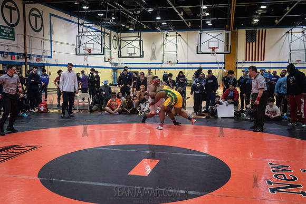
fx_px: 301
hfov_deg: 53.9
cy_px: 102
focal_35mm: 35
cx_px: 153
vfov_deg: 37.5
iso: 8000
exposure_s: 1/400
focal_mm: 35
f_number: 4
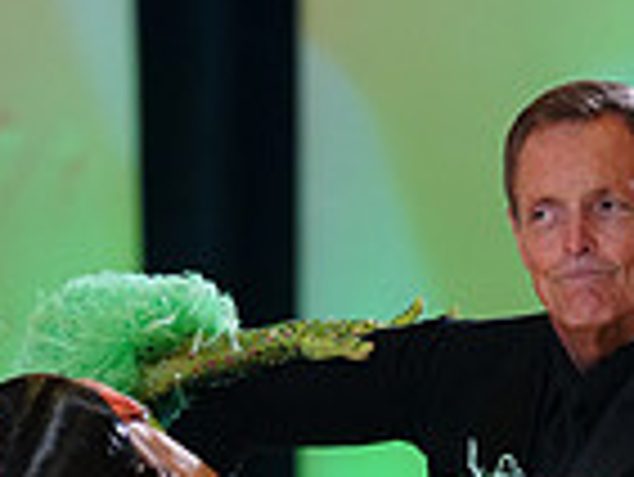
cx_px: 555
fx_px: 10247
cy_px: 792
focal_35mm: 559
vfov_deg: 2.7
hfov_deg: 3.5
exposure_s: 1/400
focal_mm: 141
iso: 2000
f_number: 2.8
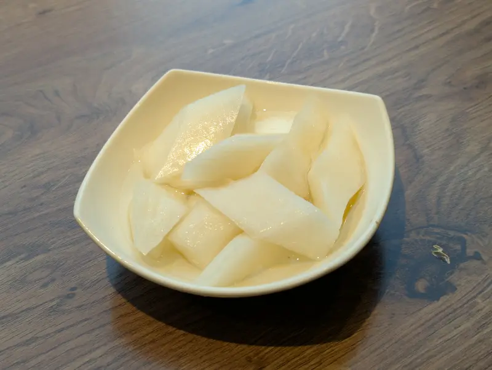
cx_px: 246
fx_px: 683
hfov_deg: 39.6
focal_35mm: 48
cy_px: 185
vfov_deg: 30.3
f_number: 1.85
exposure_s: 1/145
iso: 48
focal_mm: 6.81
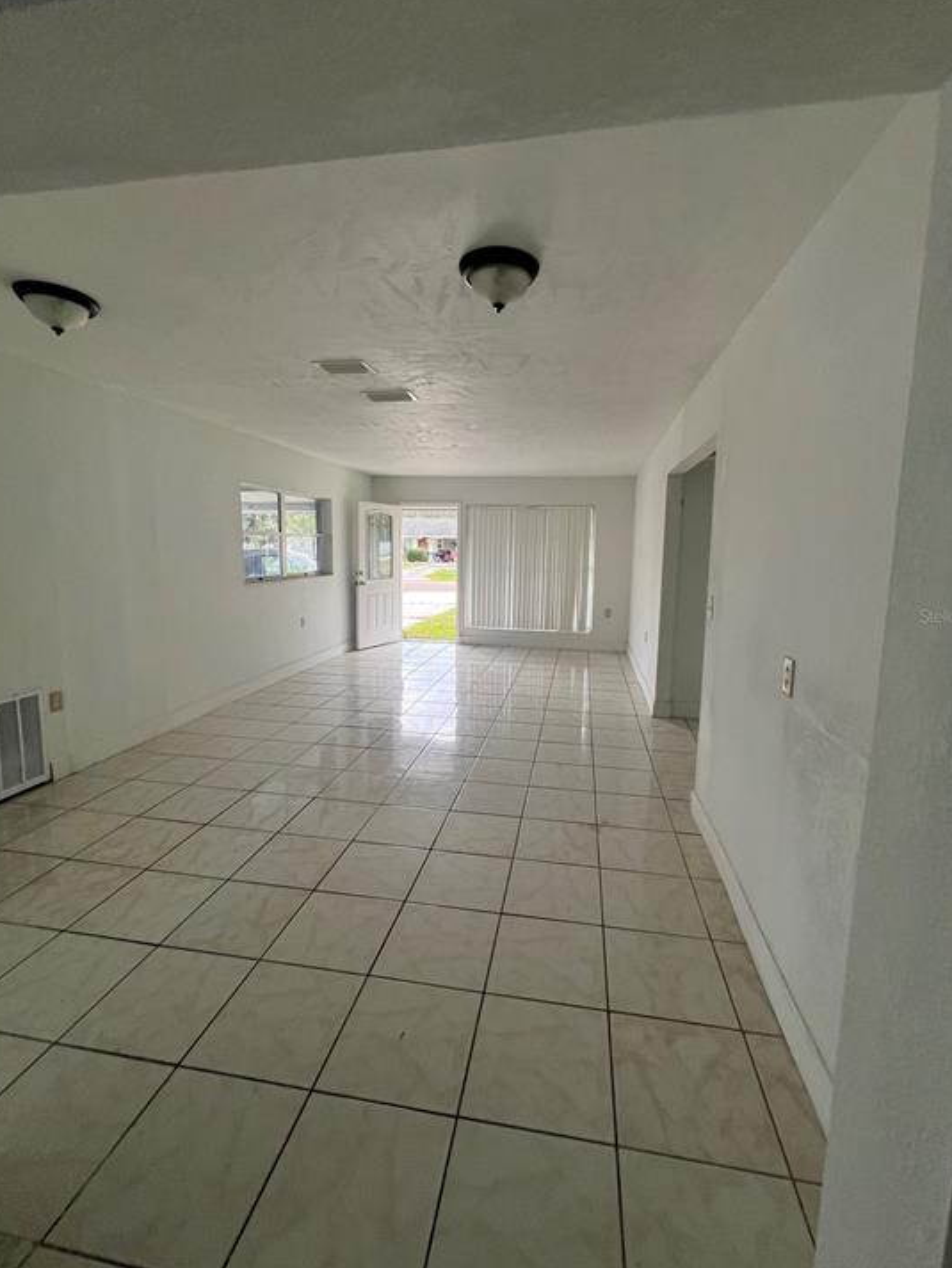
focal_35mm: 14
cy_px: 615
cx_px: 488
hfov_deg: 85.7
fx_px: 513
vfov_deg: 102.0
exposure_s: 1/99
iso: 100
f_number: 1.8
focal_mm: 1.57
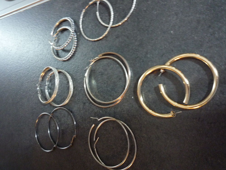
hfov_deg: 69.4
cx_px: 113
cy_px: 85
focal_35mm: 25
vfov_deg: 54.9
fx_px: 163
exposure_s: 1/4
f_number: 2.8
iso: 400
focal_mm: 4.4
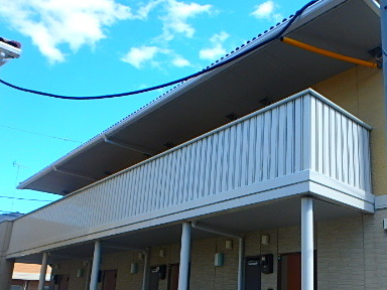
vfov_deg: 39.9
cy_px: 206
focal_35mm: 35
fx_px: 391
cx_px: 280
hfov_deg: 50.9
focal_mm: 3.7
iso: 125
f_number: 3.5
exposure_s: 1/500
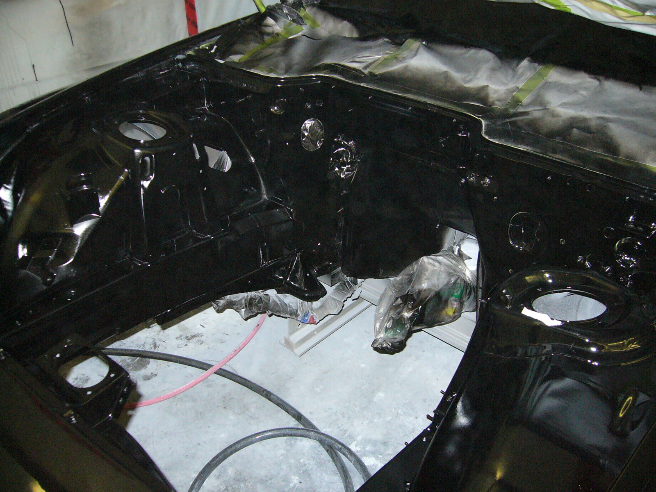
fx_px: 663
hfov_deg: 52.6
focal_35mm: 35
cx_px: 328
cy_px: 246
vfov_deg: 40.7
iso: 400
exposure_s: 1/60
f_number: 2.8
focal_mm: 5.8
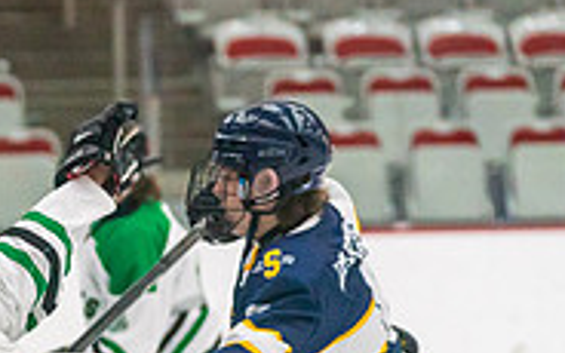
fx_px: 5482
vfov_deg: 3.7
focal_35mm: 356
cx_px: -126
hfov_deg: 5.9
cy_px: 505
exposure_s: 1/1600
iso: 4000
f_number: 2.8
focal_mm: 107
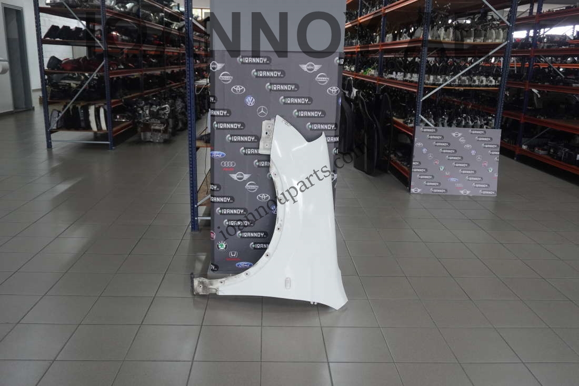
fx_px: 482
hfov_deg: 61.9
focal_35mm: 30
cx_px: 290
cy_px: 193
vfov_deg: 43.6
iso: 1000
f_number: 4
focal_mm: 20
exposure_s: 1/160
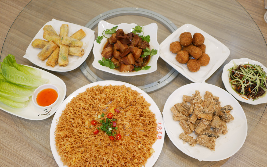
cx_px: 134
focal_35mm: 32
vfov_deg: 39.2
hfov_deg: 59.7
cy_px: 101
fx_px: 233
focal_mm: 15
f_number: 1.7
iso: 200
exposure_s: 1/100
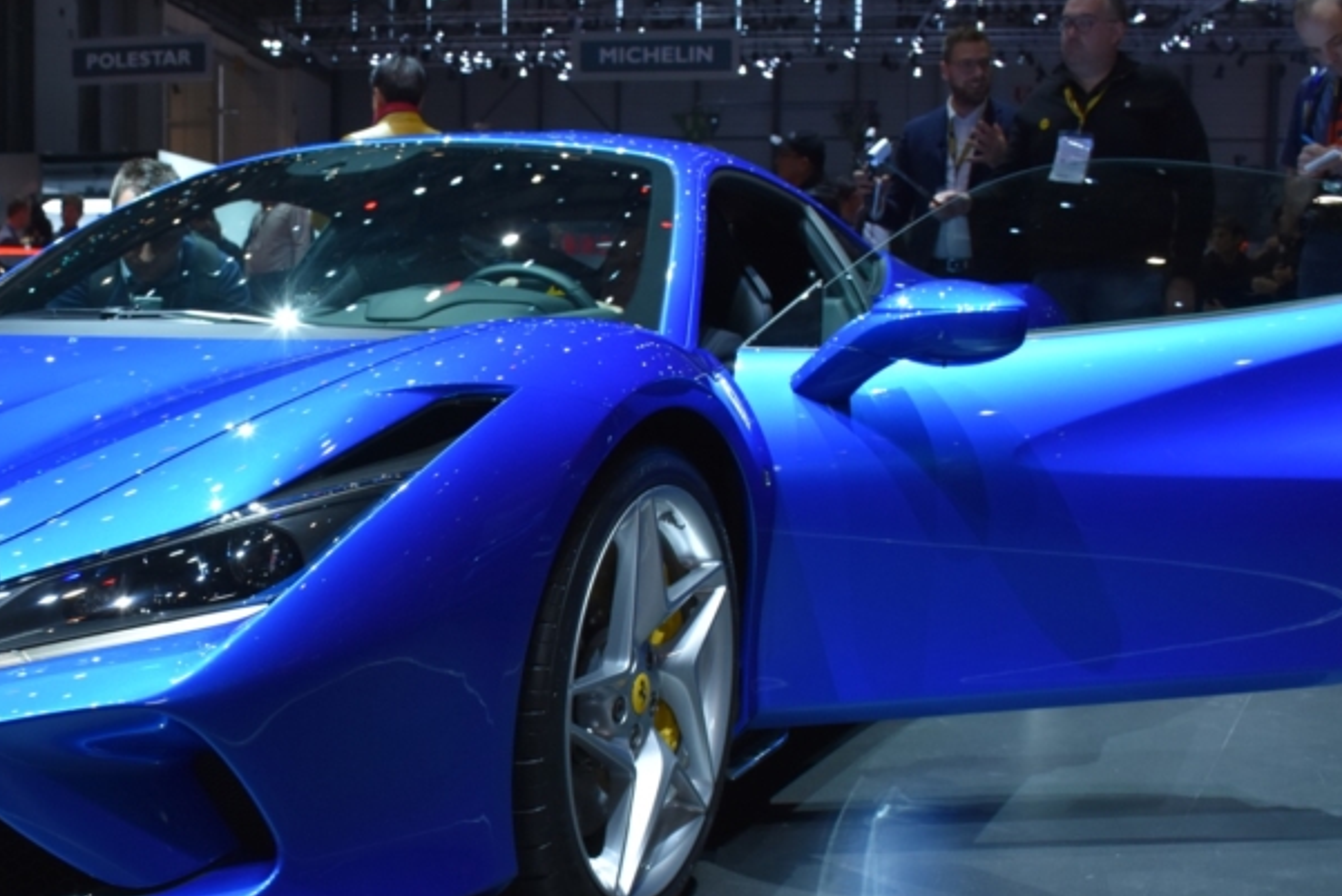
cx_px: 368
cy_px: 522
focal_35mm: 46
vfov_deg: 29.2
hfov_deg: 41.7
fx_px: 1715
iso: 800
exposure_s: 1/125
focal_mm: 18
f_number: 5.6
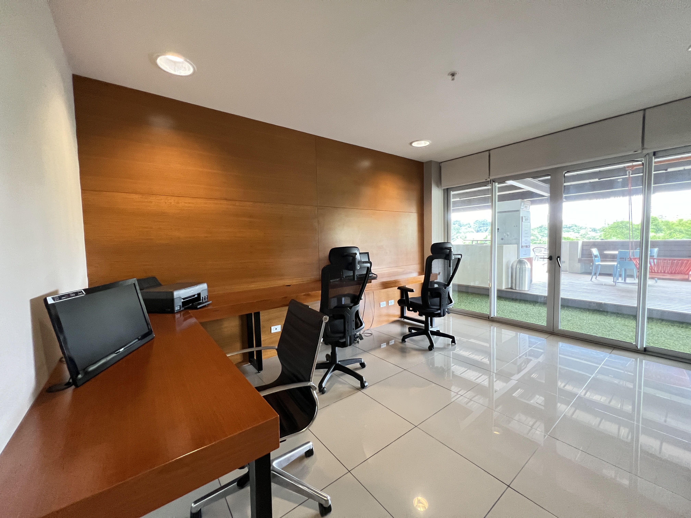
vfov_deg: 89.9
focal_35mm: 13
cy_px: 259
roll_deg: +2.0
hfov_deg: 106.2
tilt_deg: -3.6
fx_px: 260
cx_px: 346
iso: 320
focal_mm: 1.57
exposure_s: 1/60
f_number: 1.8
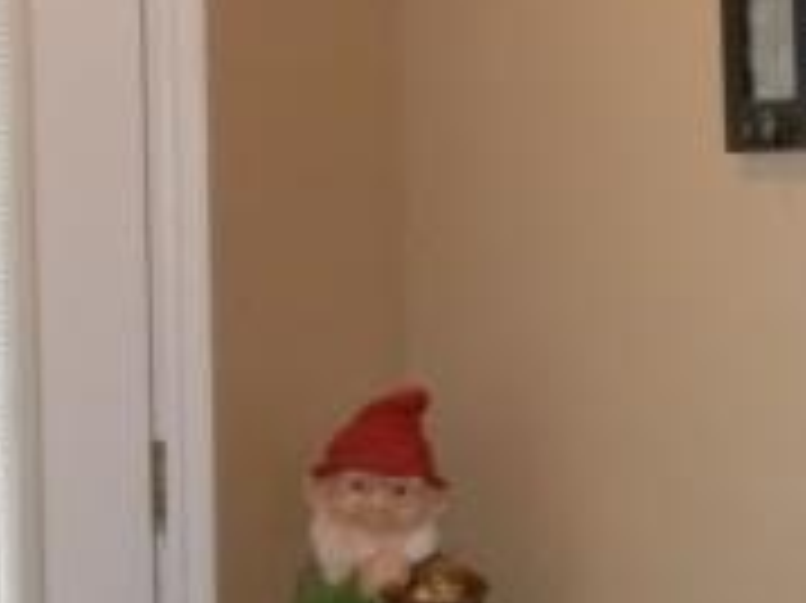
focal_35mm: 125
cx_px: 621
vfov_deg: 11.8
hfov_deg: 15.7
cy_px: 333
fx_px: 2909
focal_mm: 6.3
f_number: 3.1
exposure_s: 1/60
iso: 400
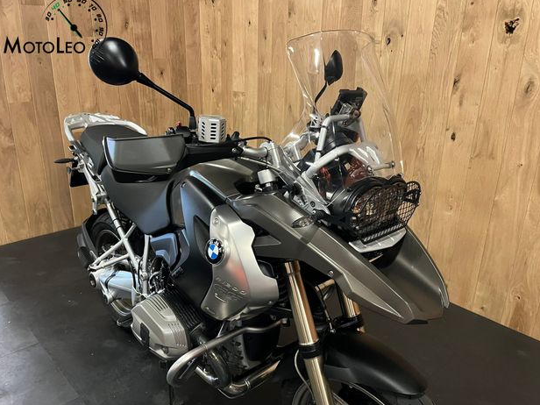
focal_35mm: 27
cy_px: 202
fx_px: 421
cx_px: 278
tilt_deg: -18.8
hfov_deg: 65.3
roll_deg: -2.1
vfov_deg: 51.4
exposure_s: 1/33
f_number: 1.6
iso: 500
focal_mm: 5.1
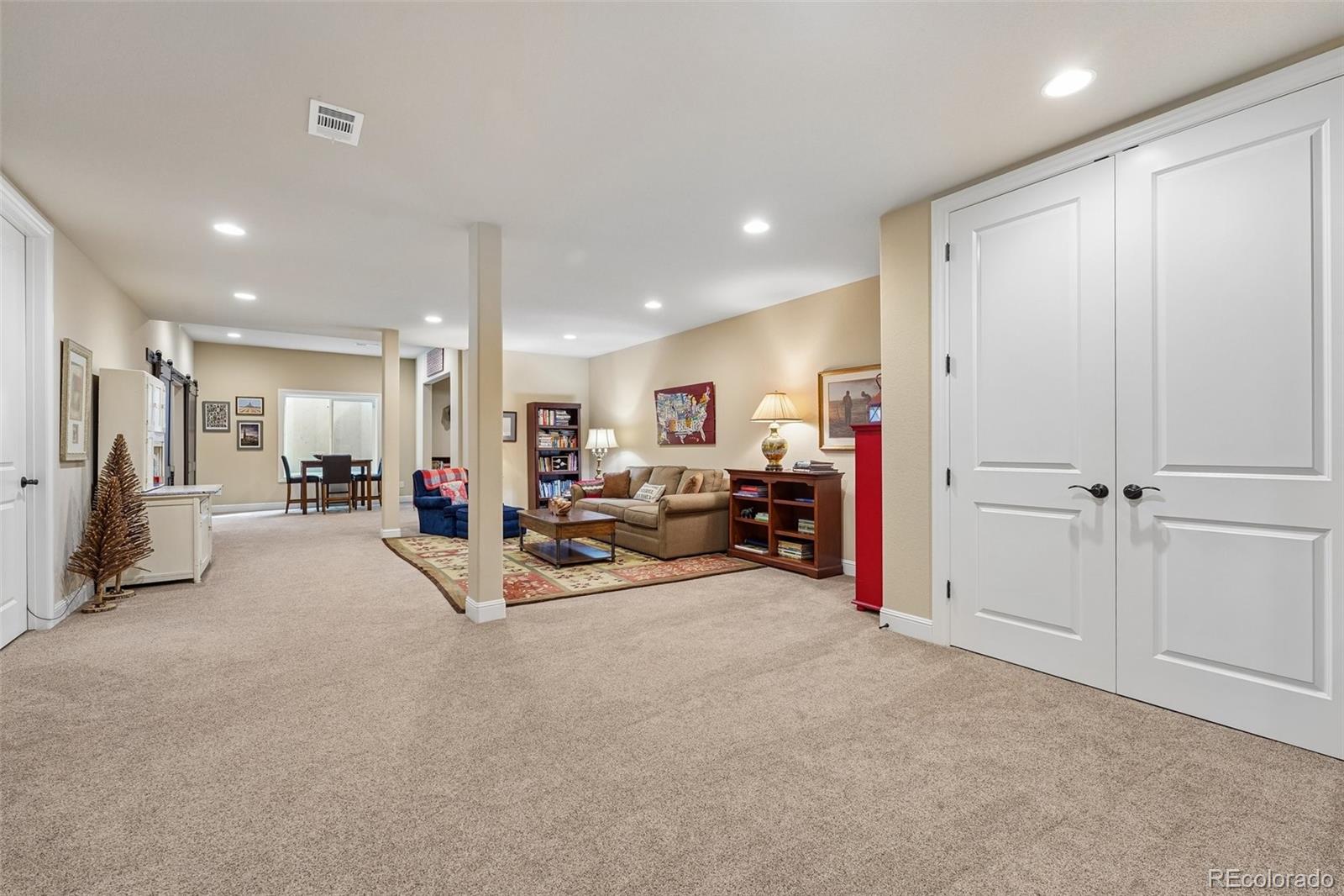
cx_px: 672
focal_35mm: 15
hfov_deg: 101.9
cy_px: 448
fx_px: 545
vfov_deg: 78.8
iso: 400
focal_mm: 14.6
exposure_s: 1/5
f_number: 8
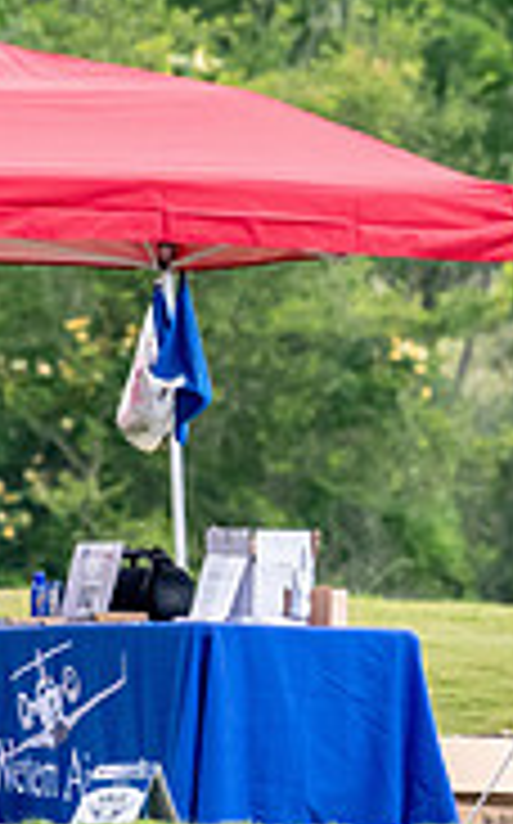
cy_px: 417
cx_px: 536
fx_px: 38006
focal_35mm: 1695
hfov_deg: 0.8
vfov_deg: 1.2
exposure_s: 1/2000
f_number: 5.6
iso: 2200
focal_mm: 350
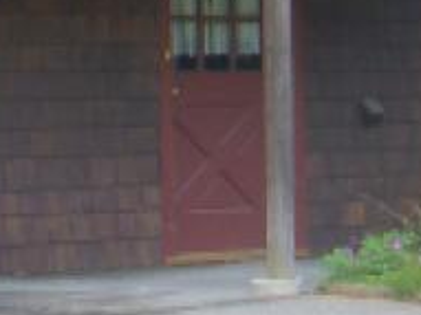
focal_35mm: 204
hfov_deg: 9.7
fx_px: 2479
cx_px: 119
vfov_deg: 7.1
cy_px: -226
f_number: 3.3
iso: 100
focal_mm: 6.3
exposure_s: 1/100
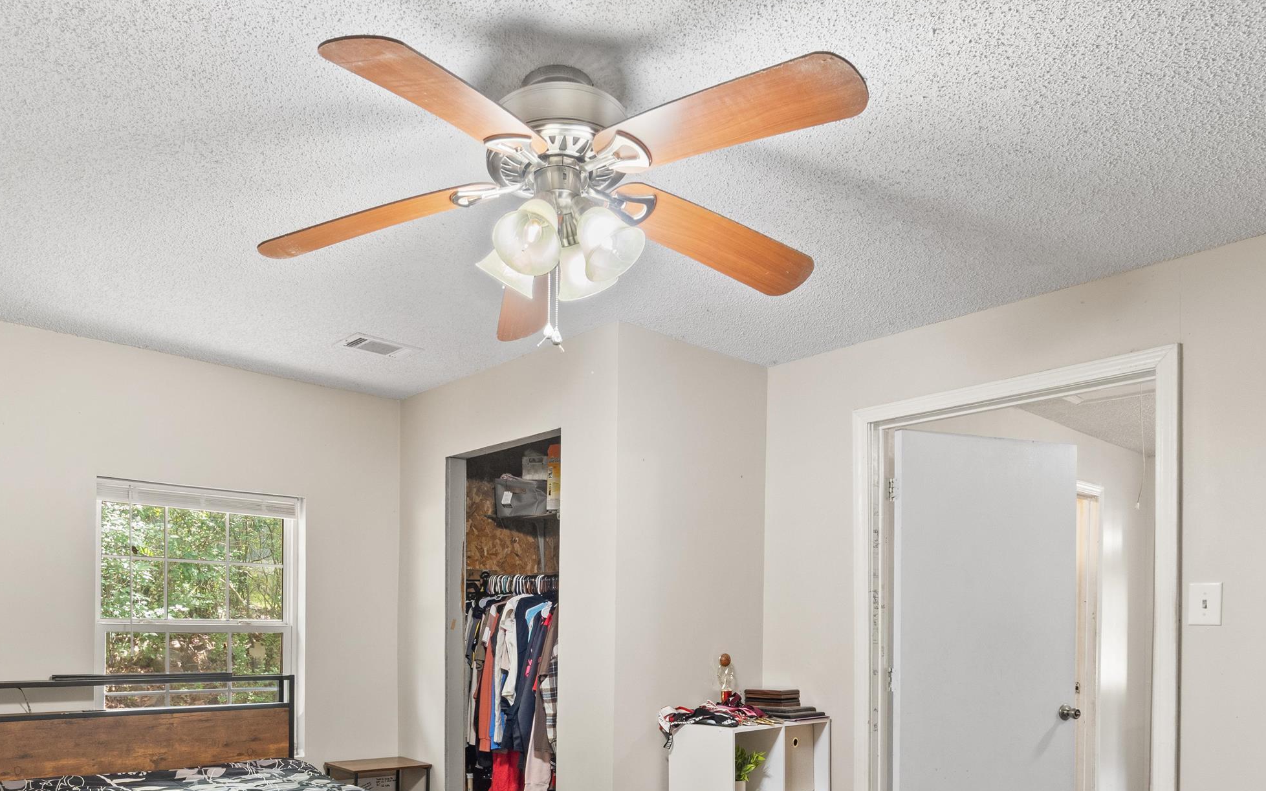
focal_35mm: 24
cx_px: 542
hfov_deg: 74.4
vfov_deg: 48.0
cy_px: 644
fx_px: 828
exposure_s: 1/1.25
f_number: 8
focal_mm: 10
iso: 400
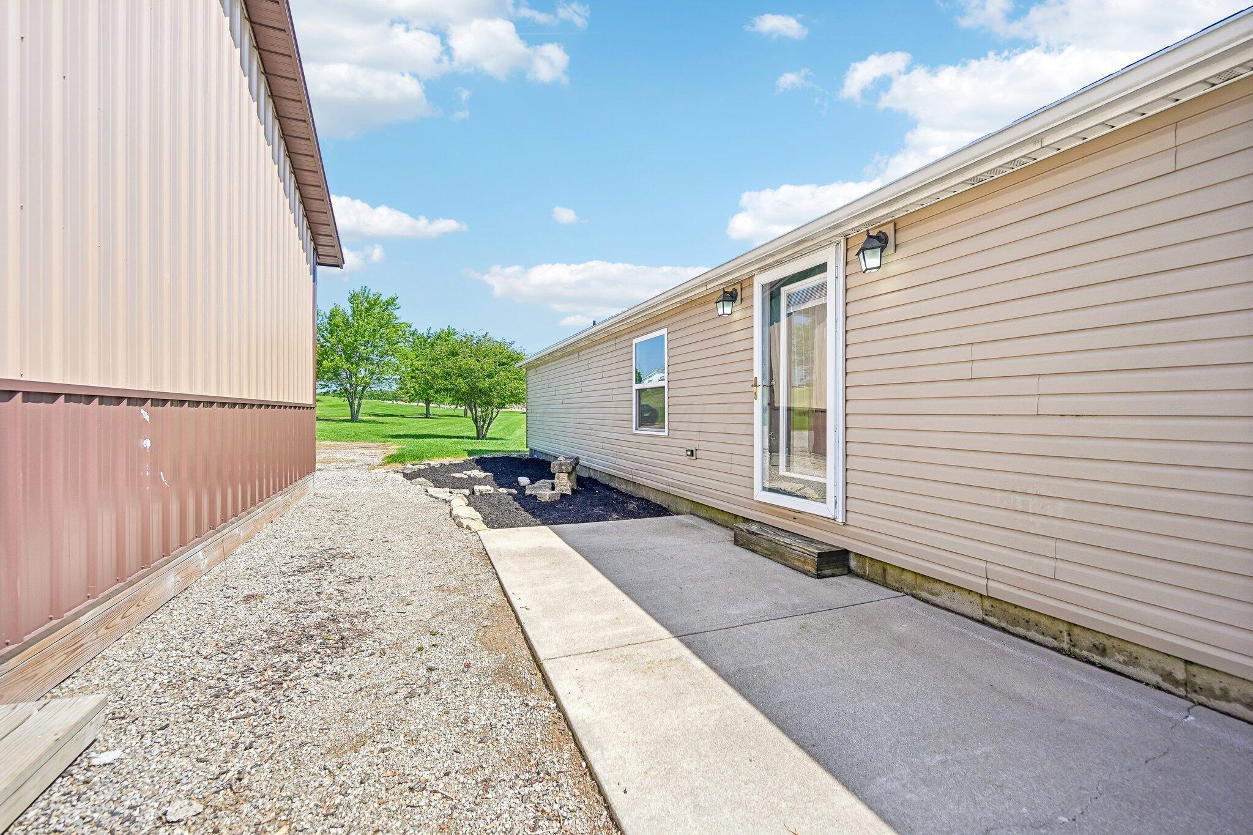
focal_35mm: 14
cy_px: 418
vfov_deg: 81.2
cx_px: 626
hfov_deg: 104.3
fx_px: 487
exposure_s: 1/2000
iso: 400
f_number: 4
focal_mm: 14
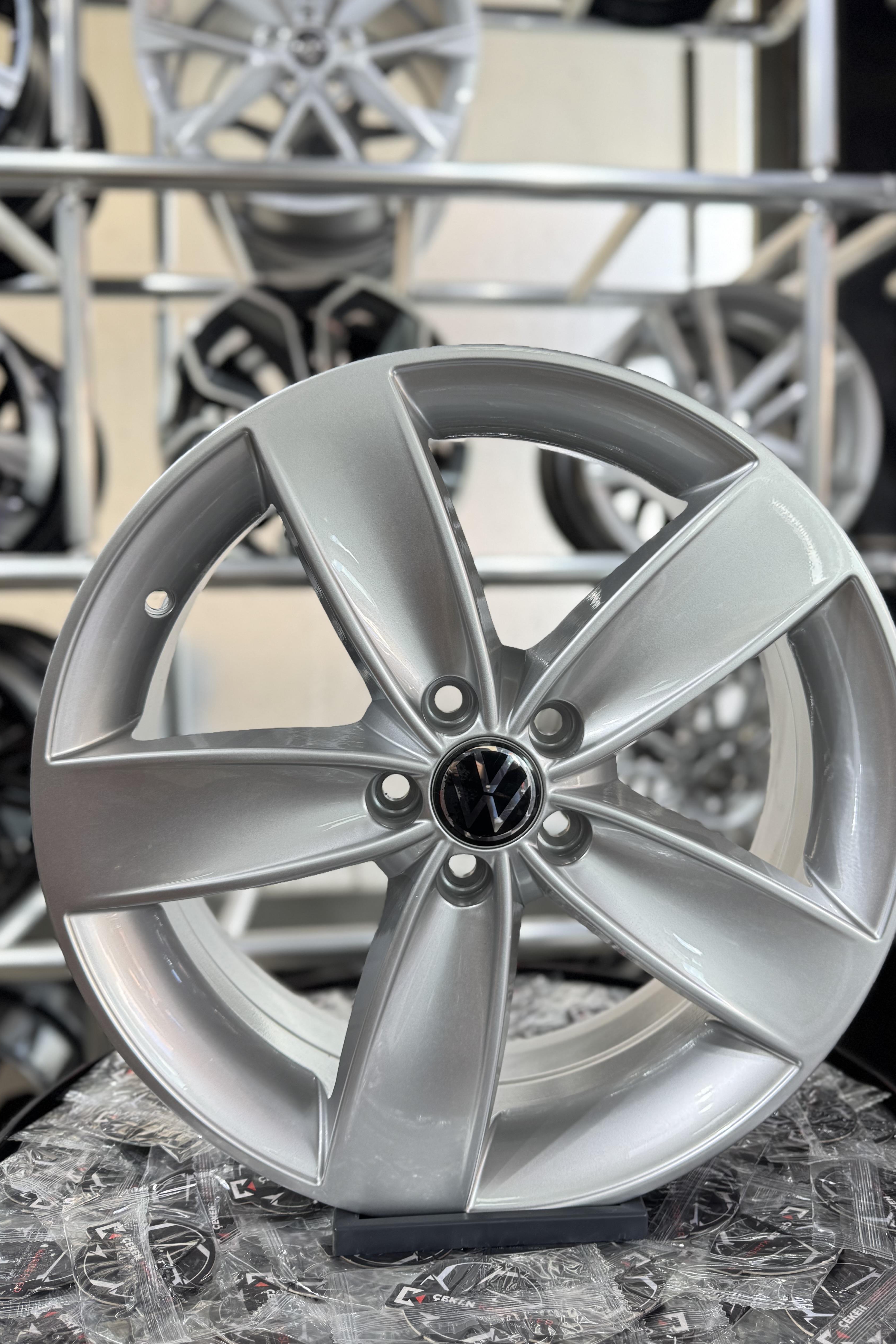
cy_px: 650
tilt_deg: -4.4
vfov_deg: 65.5
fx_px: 1045
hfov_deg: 46.4
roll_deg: +0.0
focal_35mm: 28
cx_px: 486
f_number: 1.78
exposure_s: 1/100
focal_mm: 6.76
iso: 80
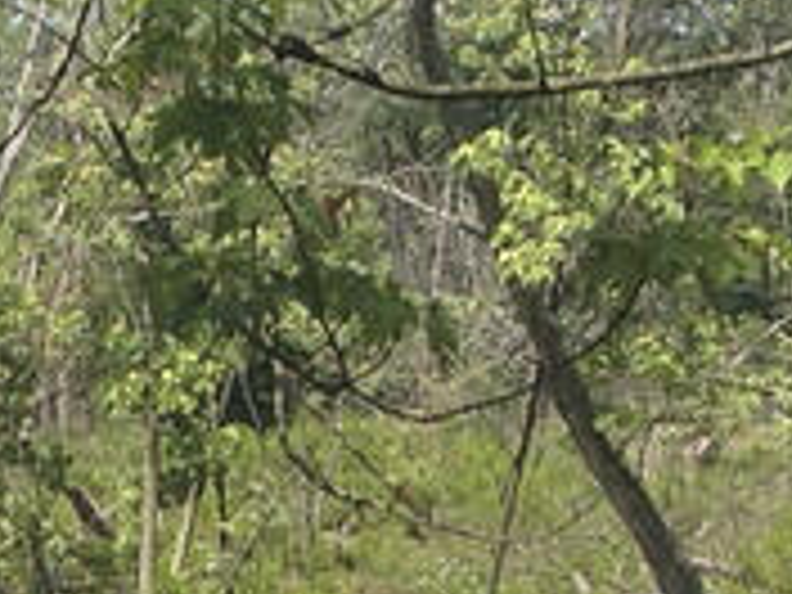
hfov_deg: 7.9
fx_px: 5720
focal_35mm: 250
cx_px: 252
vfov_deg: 5.9
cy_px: 904
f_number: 2.4
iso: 50
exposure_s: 1/861
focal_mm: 4.13
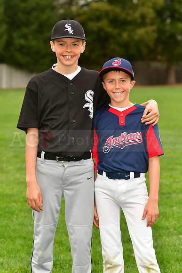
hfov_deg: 9.0
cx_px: 91
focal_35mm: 153
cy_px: 136
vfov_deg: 13.4
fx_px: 1159
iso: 320
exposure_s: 1/1000
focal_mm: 102
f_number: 4
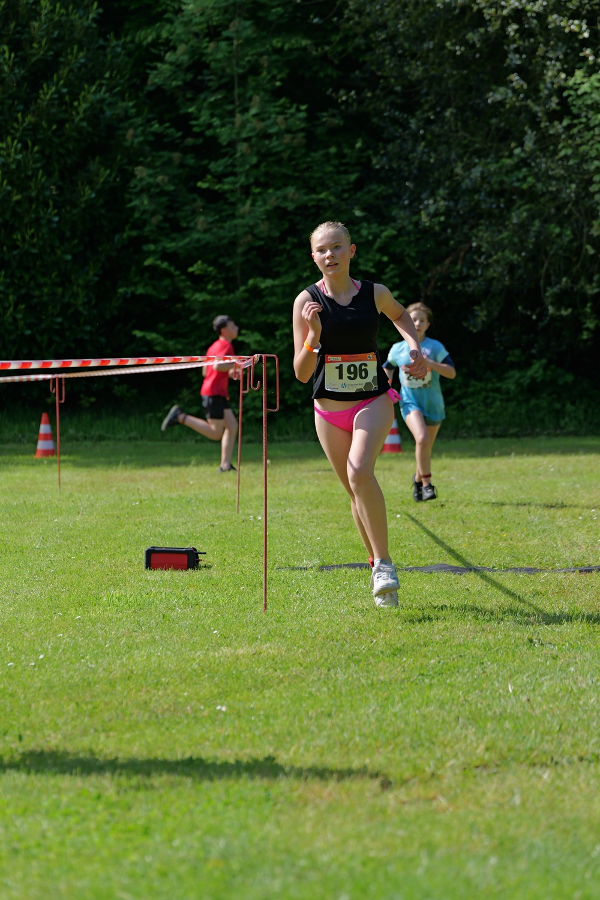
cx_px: 300
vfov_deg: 16.4
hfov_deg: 11.0
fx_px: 3125
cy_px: 450
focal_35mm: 125
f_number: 5.2
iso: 125
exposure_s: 1/400
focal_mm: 125
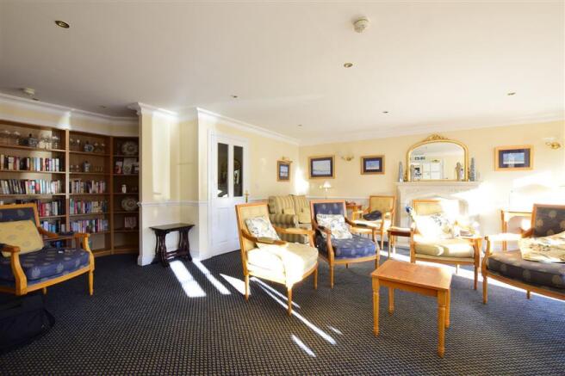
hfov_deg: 100.4
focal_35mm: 15
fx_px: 235
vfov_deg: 77.3
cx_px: 282
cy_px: 188
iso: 500
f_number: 16
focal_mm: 10
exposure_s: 1/8
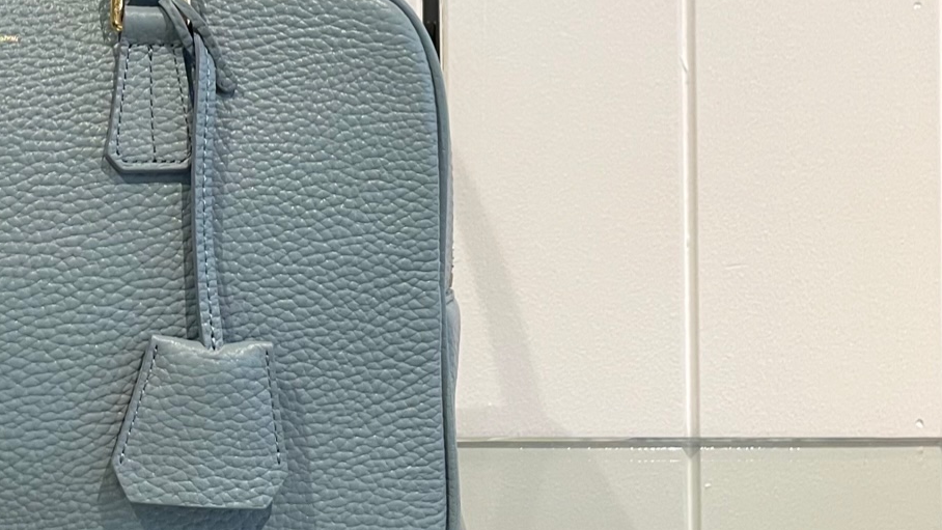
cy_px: -39
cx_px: 240
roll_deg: -0.2
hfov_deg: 33.7
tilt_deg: +0.0
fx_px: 1524
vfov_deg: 19.0
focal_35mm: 61
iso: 80
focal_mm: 4.2
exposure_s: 1/50
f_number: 1.6
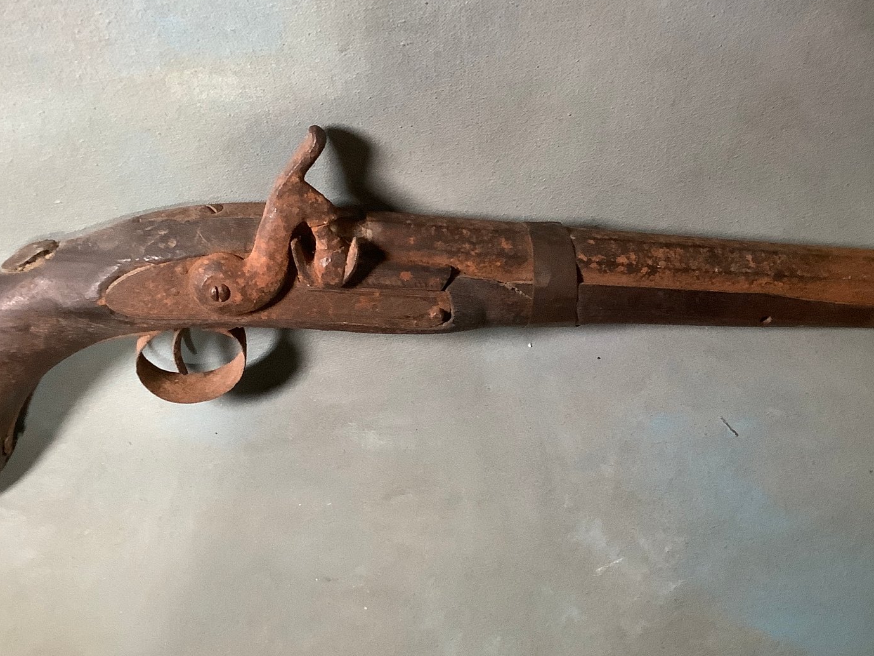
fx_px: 1136
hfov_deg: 42.1
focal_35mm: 45
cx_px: 439
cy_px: 213
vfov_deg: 31.9
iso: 250
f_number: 2.4
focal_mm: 3.3
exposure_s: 1/60
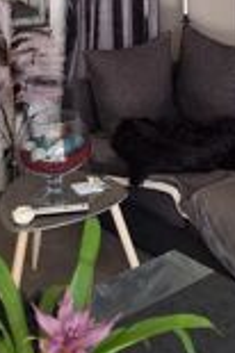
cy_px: -49
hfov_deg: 20.4
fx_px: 648
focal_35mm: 66
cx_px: 173
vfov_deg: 27.5
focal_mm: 5.54
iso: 100
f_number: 1.8
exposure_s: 1/50
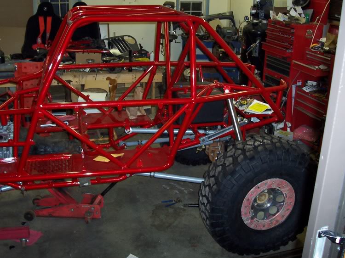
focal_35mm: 40
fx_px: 399
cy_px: 124
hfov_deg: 46.8
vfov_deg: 35.9
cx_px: 179
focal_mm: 5.6
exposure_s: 1/60
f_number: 2.8
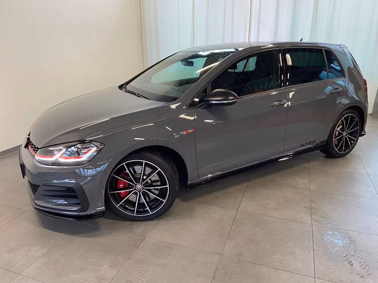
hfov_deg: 67.3
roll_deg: +1.6
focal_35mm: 26
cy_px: 142
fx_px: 284
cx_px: 189
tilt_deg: -20.4
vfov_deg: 53.1
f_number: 1.8
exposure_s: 1/50
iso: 160
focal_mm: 4.25
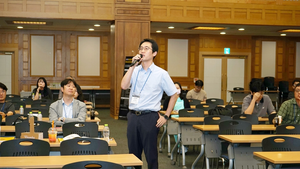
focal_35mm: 60
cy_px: 91
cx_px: 152
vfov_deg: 20.0
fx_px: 477
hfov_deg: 34.9
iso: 400
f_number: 7.1
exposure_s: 1/100
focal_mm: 56
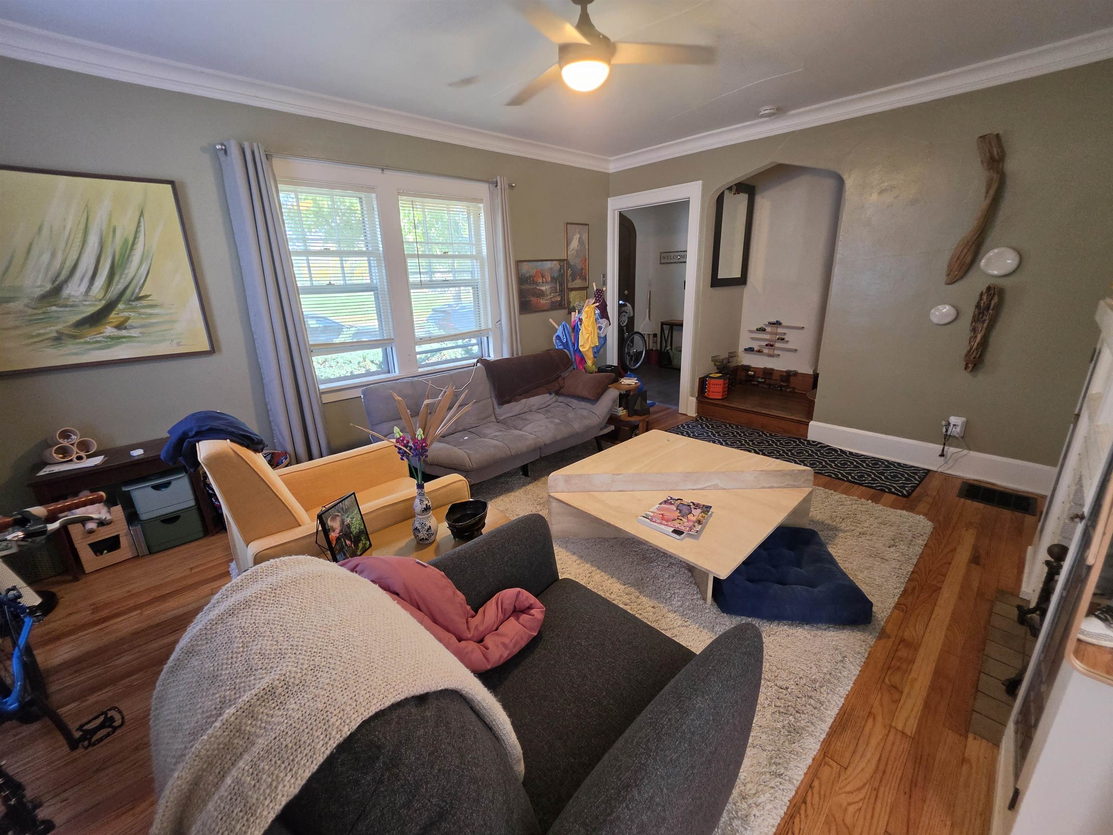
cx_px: 556
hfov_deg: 106.2
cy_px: 418
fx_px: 418
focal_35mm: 13
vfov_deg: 89.9
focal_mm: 2.2
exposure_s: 1/120
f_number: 1.9
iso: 250
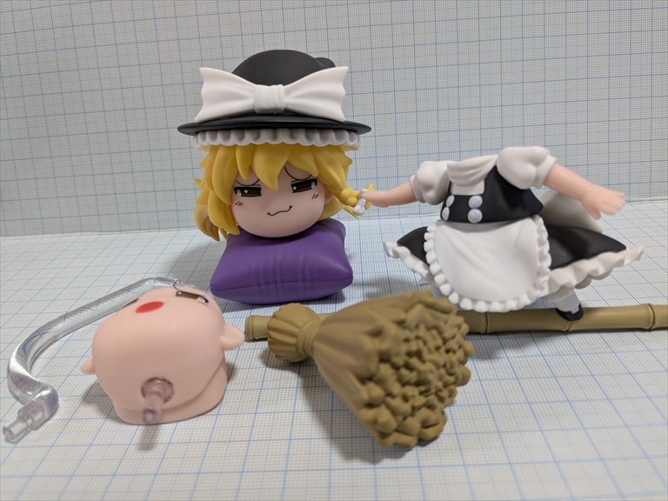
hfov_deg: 65.3
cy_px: 250
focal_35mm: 27
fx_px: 521
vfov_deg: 51.4
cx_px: 334
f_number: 1.73
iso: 61
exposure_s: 1/40
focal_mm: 4.38
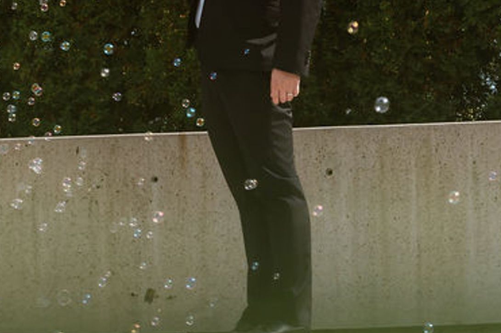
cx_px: -128
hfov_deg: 6.4
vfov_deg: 4.3
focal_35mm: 320
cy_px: -42
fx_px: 4449
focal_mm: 116
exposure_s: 1/5000
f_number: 3.5
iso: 400
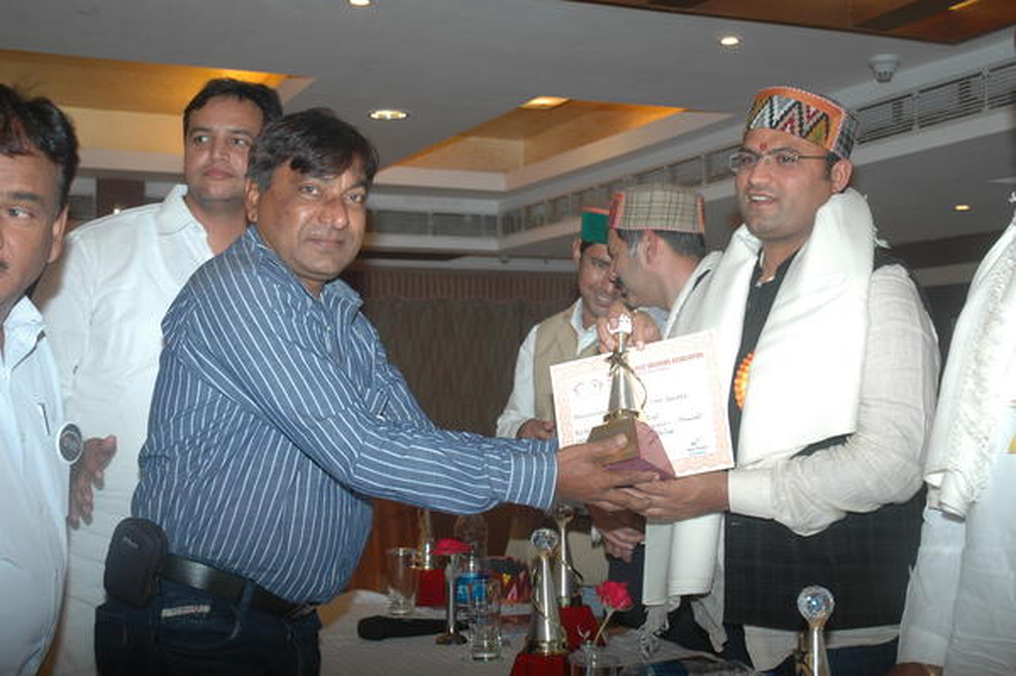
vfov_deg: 26.4
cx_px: 508
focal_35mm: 51
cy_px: 338
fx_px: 1438
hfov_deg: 38.9
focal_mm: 34
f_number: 4.2
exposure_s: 1/60
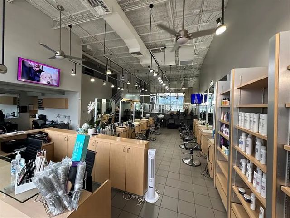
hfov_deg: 102.1
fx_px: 117
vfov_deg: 85.7
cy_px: 109
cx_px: 145
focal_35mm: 14
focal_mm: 2.22
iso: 160
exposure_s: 1/60
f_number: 2.2
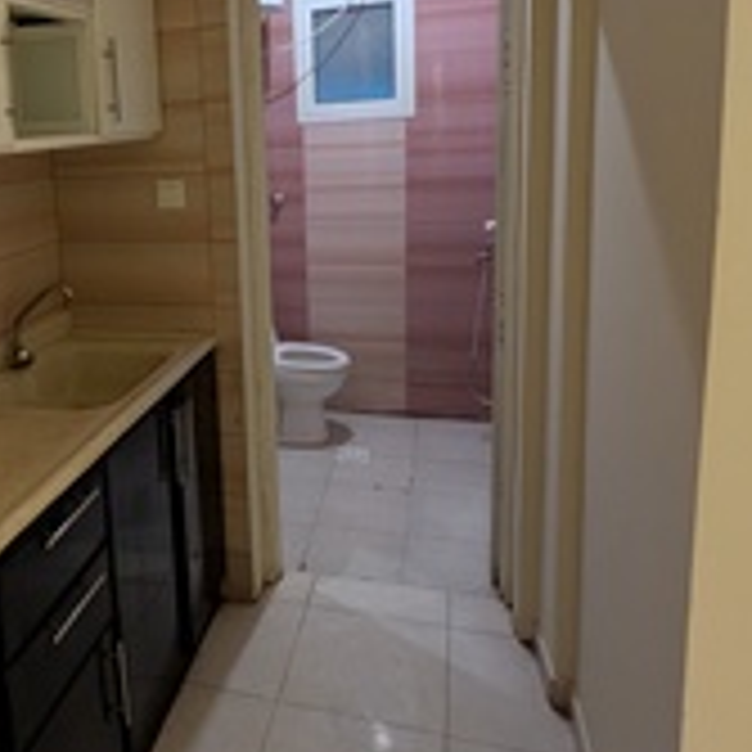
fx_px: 713
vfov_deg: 54.7
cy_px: 261
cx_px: 196
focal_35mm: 29
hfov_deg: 53.3
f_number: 1.7
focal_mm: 2.02
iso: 430
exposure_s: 1/23.8
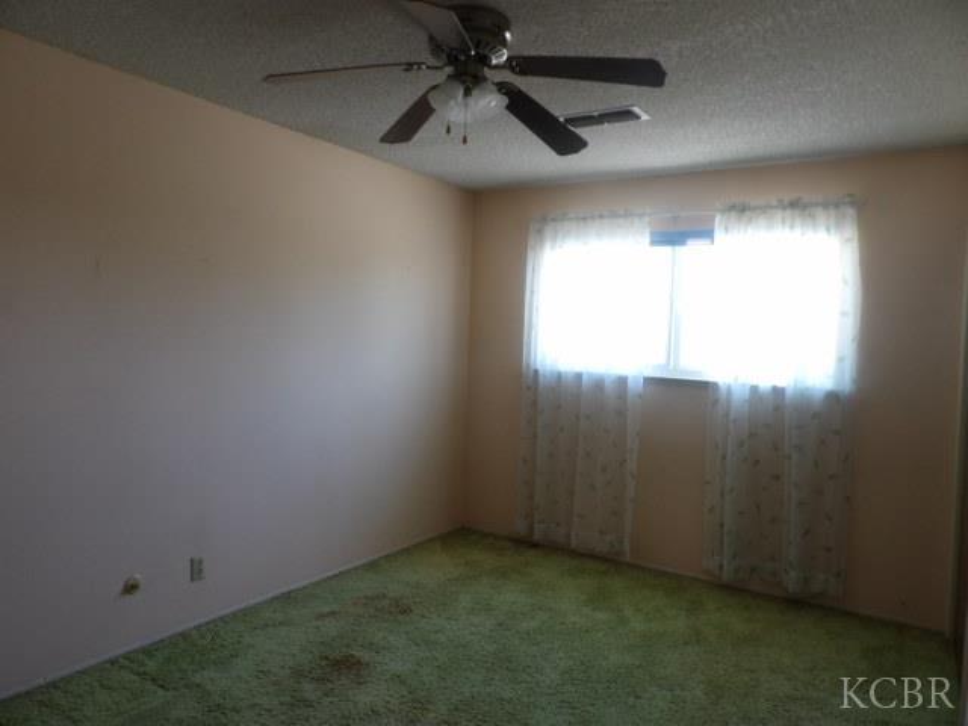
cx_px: 484
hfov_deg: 71.6
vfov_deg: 56.8
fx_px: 671
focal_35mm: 24
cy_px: 363
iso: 156
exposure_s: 1/33
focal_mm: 4.3
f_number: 2.8
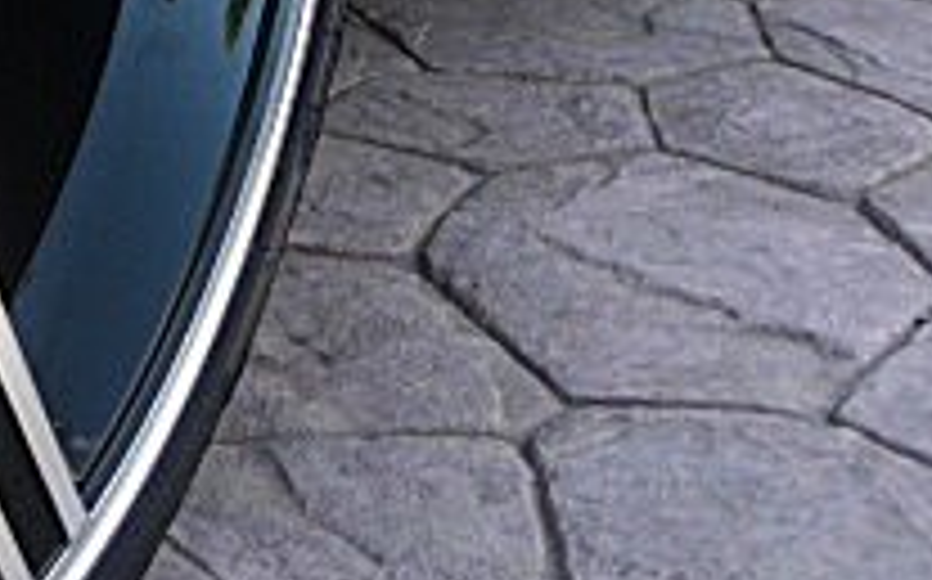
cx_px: -36
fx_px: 2995
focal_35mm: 118
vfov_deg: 10.9
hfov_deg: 17.2
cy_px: -40
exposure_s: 1/80
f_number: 2.8
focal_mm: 6.3
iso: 100
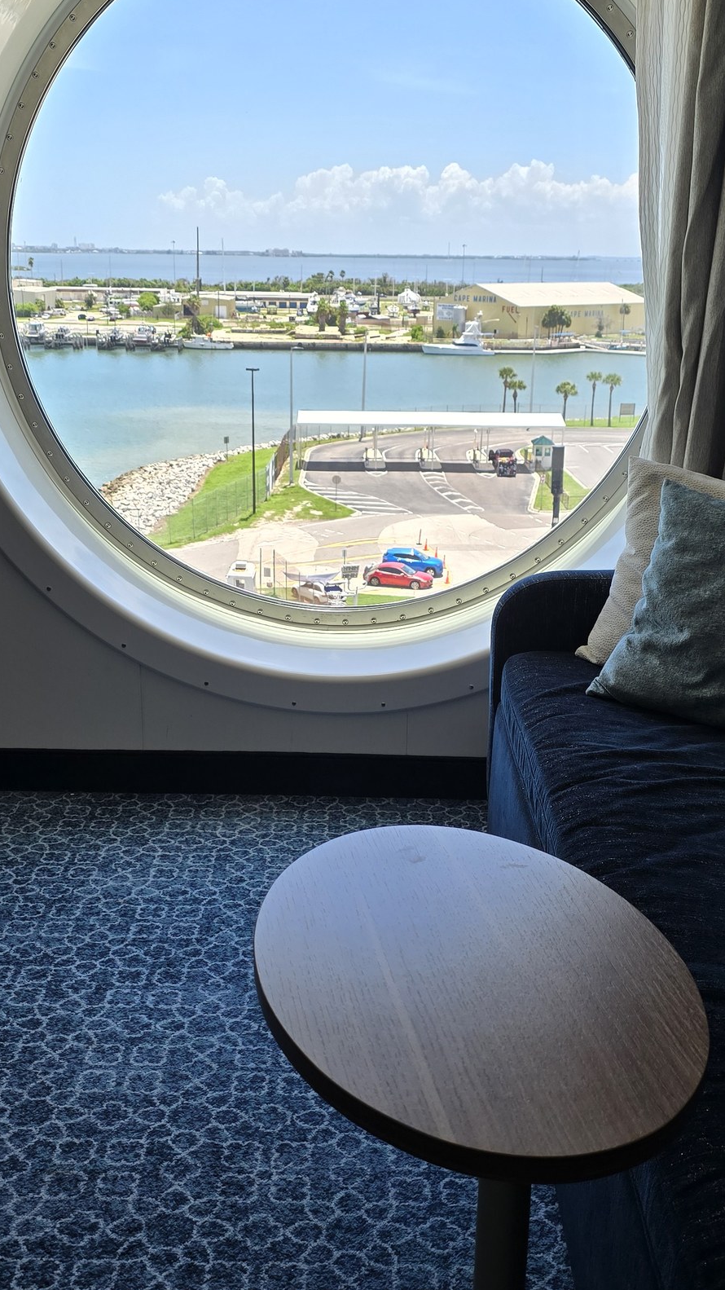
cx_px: 313
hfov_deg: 31.1
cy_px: 663
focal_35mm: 38
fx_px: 1299
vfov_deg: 52.8
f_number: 1.7
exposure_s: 1/285
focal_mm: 6.3
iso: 12
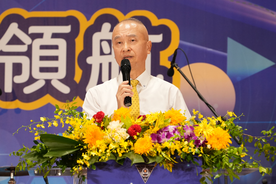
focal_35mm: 229
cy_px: 92
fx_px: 1756
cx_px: 138
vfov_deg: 6.0
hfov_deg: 9.0
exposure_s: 1/200
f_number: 6.3
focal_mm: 153.1
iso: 2500
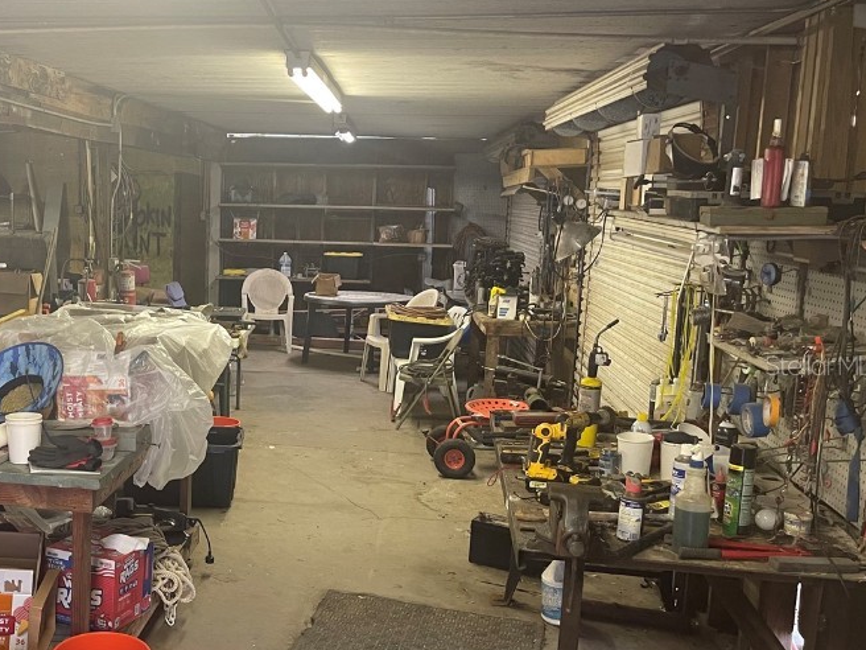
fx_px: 976
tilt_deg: -11.5
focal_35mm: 39
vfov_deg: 36.8
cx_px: 214
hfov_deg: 46.1
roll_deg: -0.9
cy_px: 365
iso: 160
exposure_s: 1/60
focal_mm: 5.1
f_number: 1.6
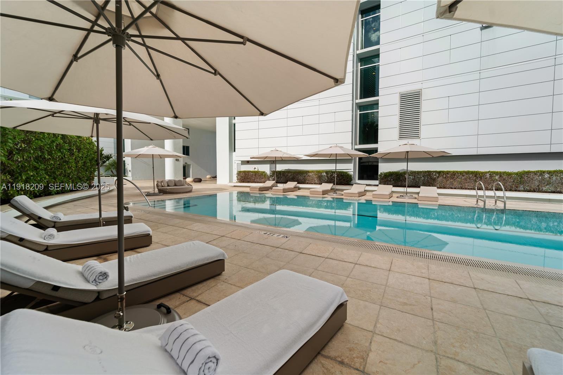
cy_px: 188
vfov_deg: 81.2
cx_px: 282
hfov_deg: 104.3
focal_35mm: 14
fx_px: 219
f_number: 6.3
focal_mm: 14
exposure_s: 1/250
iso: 250
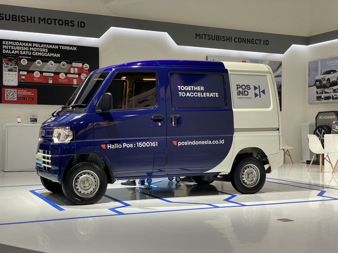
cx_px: 169
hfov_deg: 36.8
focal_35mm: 52
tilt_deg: -0.2
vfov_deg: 28.0
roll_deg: -0.6
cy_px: 126
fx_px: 508
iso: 64
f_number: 2
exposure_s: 1/100
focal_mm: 6
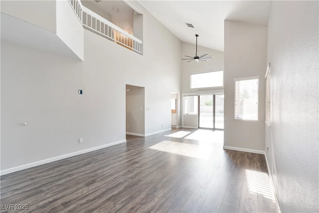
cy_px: 106
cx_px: 160
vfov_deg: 73.8
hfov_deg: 96.7
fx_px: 142
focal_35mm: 16
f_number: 8
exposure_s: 1/8
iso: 250
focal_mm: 16
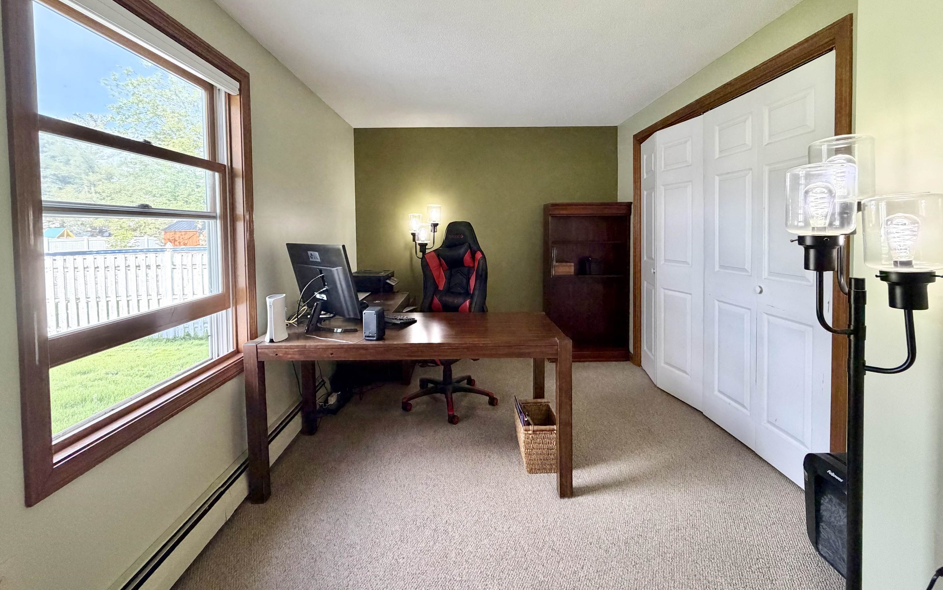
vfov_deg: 74.2
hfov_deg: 101.5
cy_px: 242
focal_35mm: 15
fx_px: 386
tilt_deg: -1.5
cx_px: 473
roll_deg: +0.9
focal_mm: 2.22
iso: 320
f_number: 2.2
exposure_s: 1/120
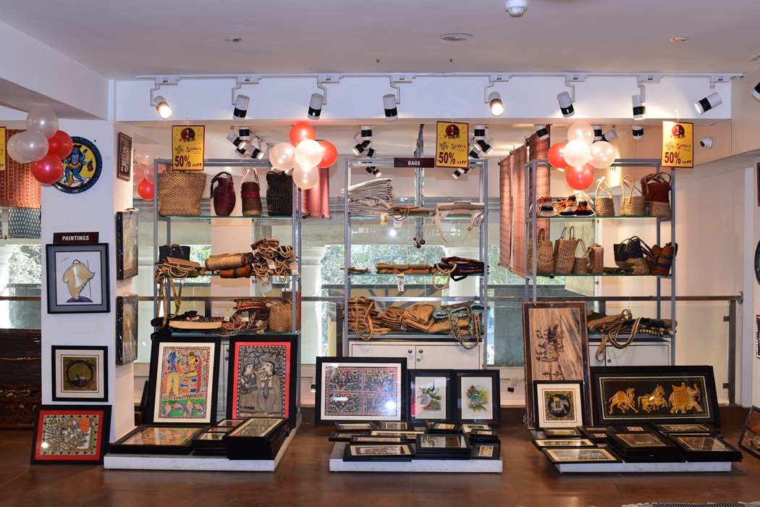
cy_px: 254
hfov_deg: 46.4
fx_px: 887
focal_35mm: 42
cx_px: 380
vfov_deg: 31.9
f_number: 8
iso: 400
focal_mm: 28
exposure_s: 1/60
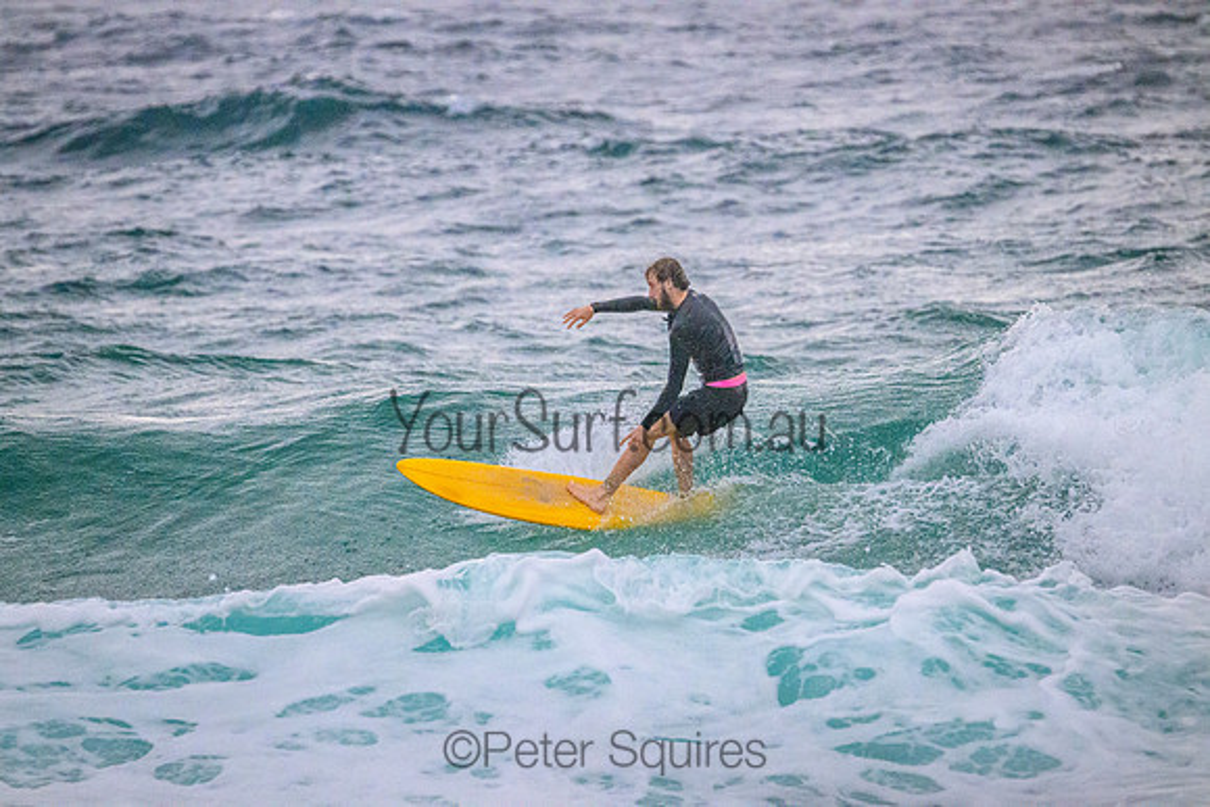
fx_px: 20170
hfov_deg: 3.4
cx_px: 605
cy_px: 404
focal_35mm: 600
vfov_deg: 2.3
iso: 11400
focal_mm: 600
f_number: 11
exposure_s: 1/2000
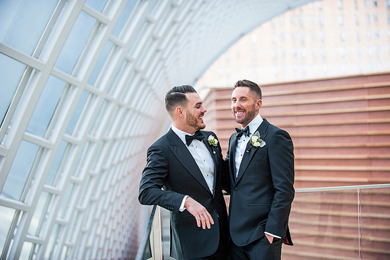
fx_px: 758
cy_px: 130
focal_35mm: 70
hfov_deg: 28.9
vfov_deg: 19.4
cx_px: 195
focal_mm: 70
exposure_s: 1/400
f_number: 2.8
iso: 800
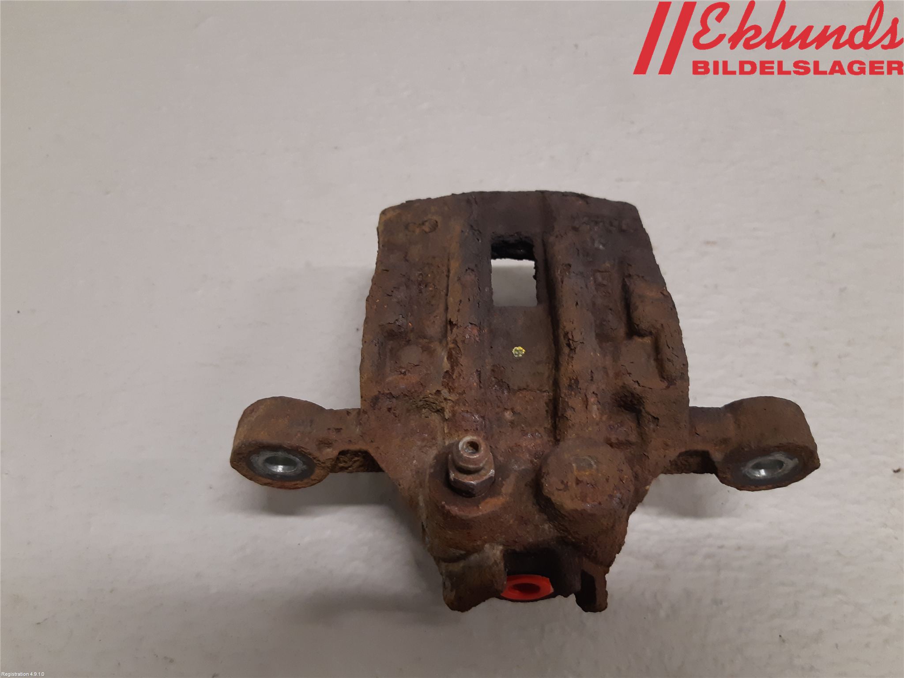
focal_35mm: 26
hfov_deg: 67.3
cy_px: 339
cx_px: 452
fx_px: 679
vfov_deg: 53.1
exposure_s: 1/50
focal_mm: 3.93
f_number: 1.7
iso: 160
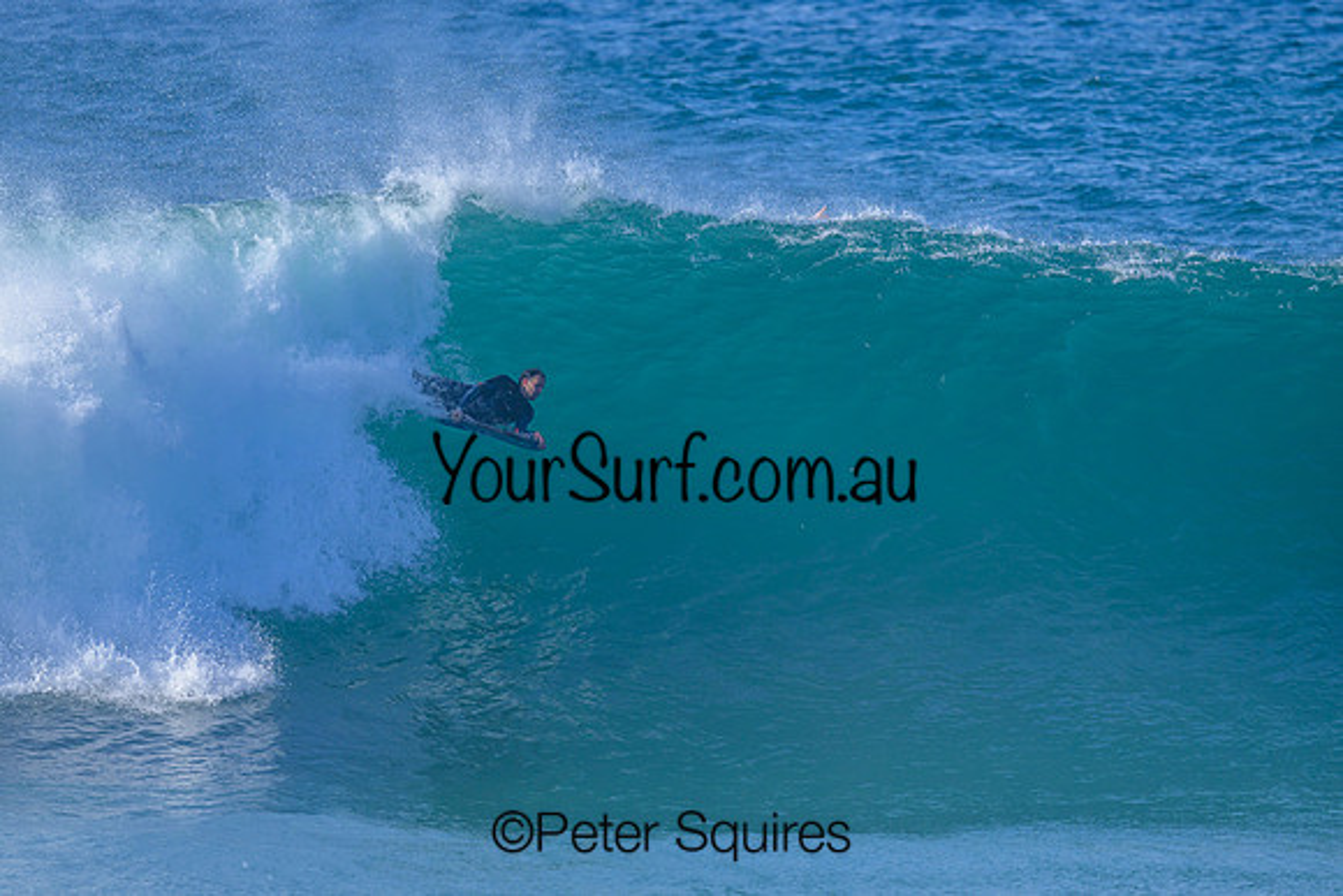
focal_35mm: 800
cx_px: 672
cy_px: 448
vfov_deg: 1.7
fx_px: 29850
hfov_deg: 2.6
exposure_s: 1/2000
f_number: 6.3
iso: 500
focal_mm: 800
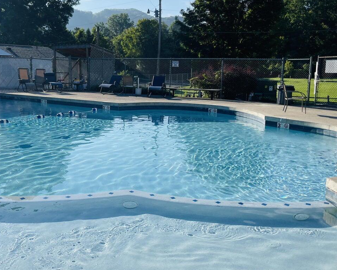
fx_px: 359
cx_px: 128
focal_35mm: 36
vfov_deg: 41.0
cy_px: 108
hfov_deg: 49.8
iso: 50
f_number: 1.6
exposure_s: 1/4717
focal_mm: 5.1
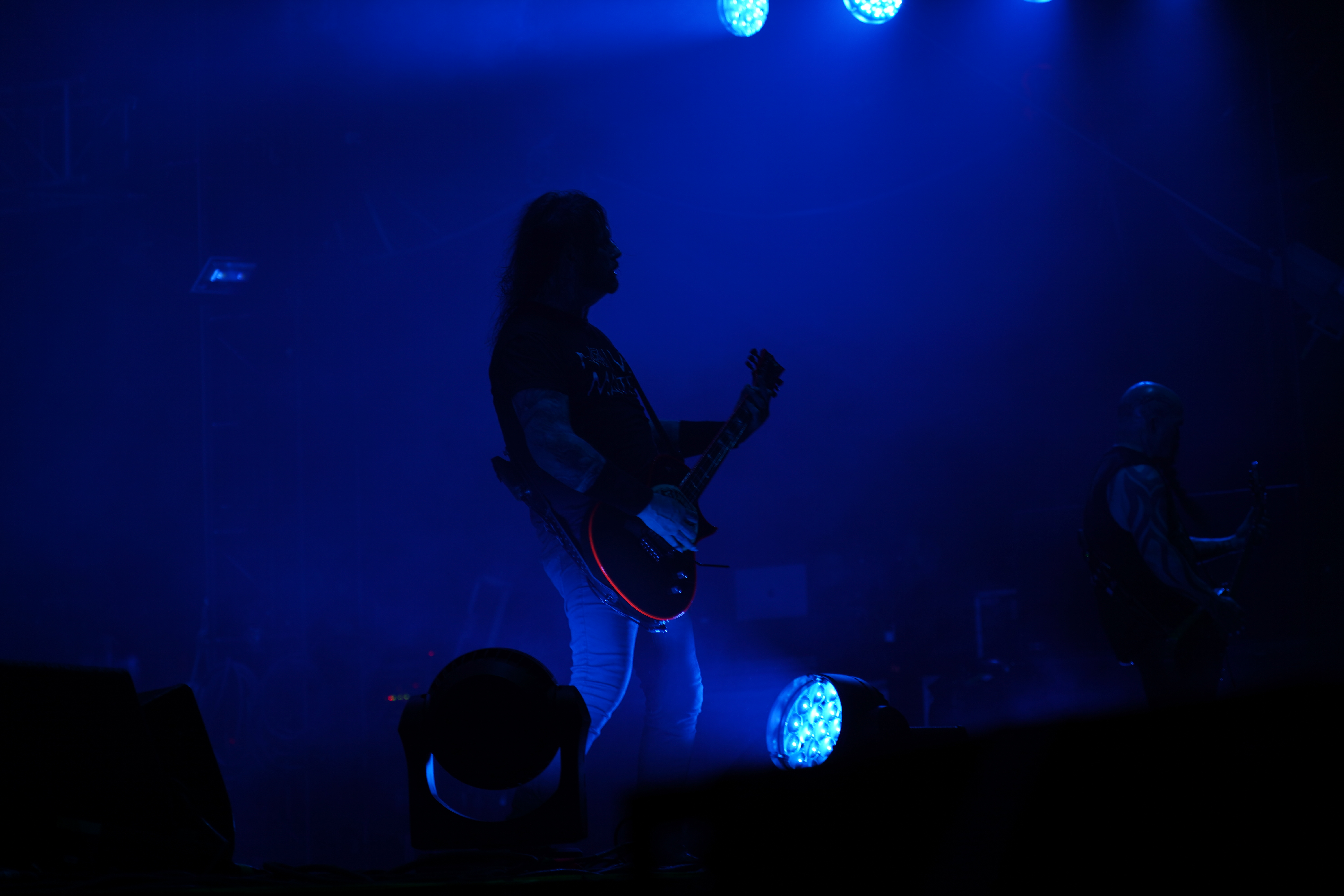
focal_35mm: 105
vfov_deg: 13.0
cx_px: 672
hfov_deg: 19.5
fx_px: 3920
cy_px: 448
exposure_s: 1/125
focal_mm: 105
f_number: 4
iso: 125
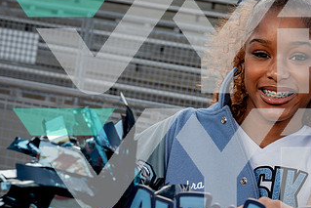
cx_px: 261
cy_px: 161
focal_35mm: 91
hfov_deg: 22.0
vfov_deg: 15.0
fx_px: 786
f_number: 8
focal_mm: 50
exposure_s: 1/250
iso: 400
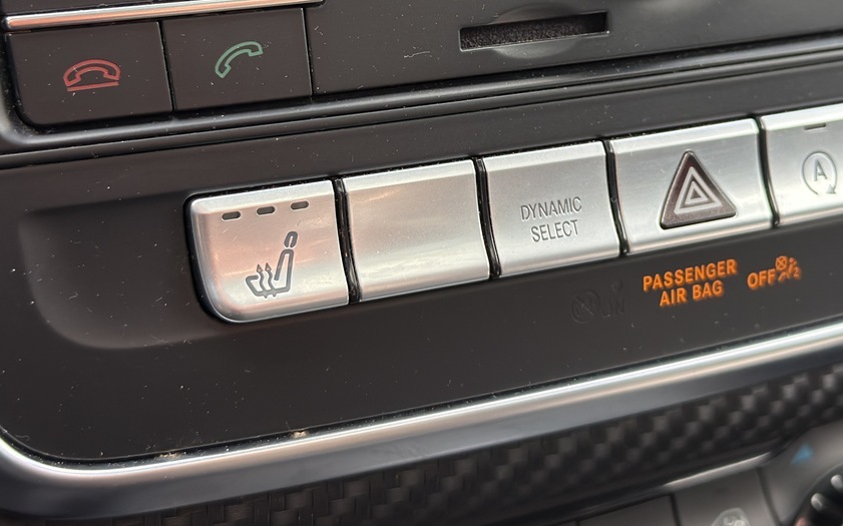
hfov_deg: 29.8
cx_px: 480
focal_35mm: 69
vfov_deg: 18.5
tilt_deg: -22.9
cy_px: 44
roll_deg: -4.8
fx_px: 1585
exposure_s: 1/188
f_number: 1.78
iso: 160
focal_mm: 6.76
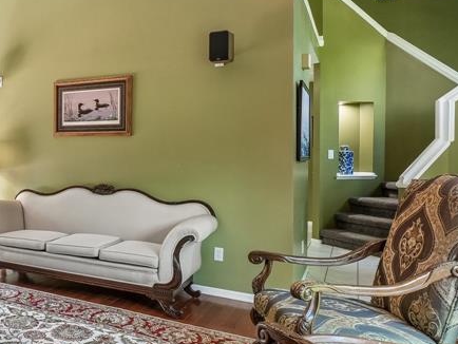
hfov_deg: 45.4
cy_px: 160
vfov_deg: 41.8
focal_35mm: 34
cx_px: -1
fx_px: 450
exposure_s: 1/20
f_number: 8
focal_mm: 10
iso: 400
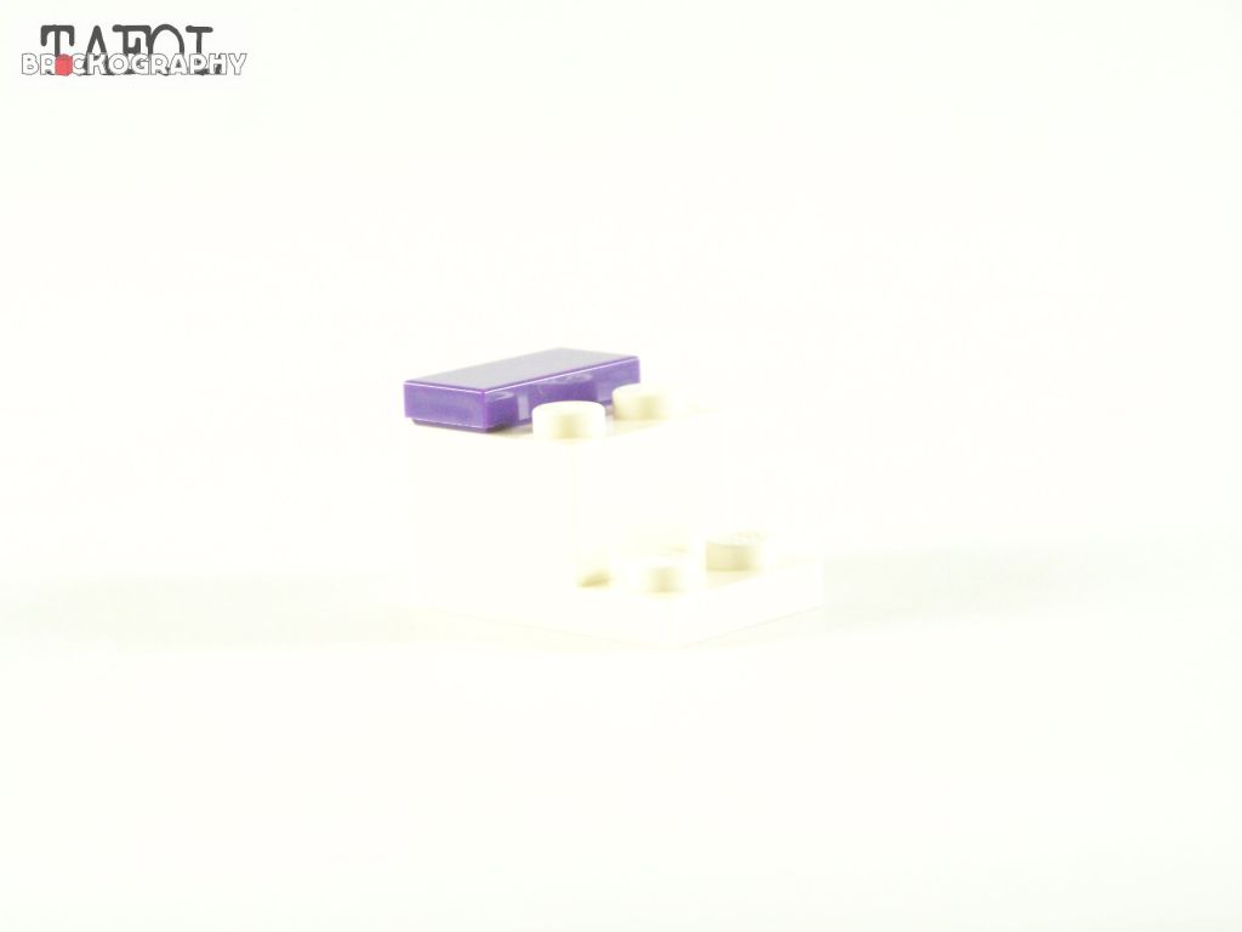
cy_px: 466
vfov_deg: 12.7
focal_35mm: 117
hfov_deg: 16.8
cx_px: 621
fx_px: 4198
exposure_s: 1/60
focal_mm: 19.4
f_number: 3.6
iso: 400
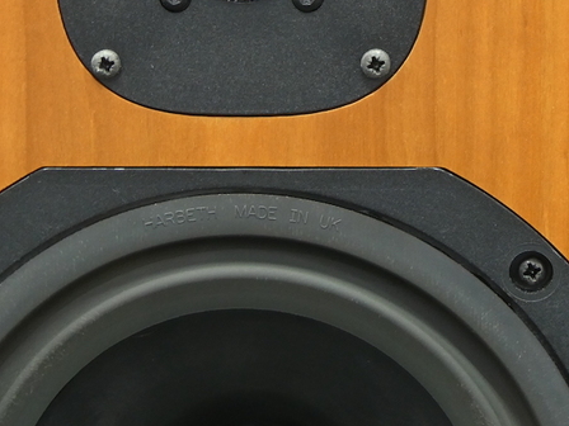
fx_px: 2466
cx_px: 262
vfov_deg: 9.8
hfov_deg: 13.2
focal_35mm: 150
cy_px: 33
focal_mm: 12.5
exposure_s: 1/1.6
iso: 200
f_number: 4.5
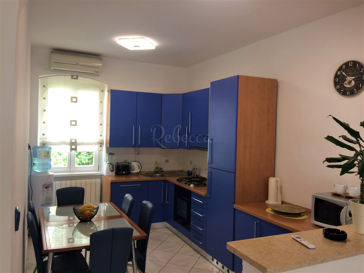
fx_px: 305
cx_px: 182
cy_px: 136
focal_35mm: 29
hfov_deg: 61.7
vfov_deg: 48.2
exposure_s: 1/33
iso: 40
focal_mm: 4.15
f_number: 2.2
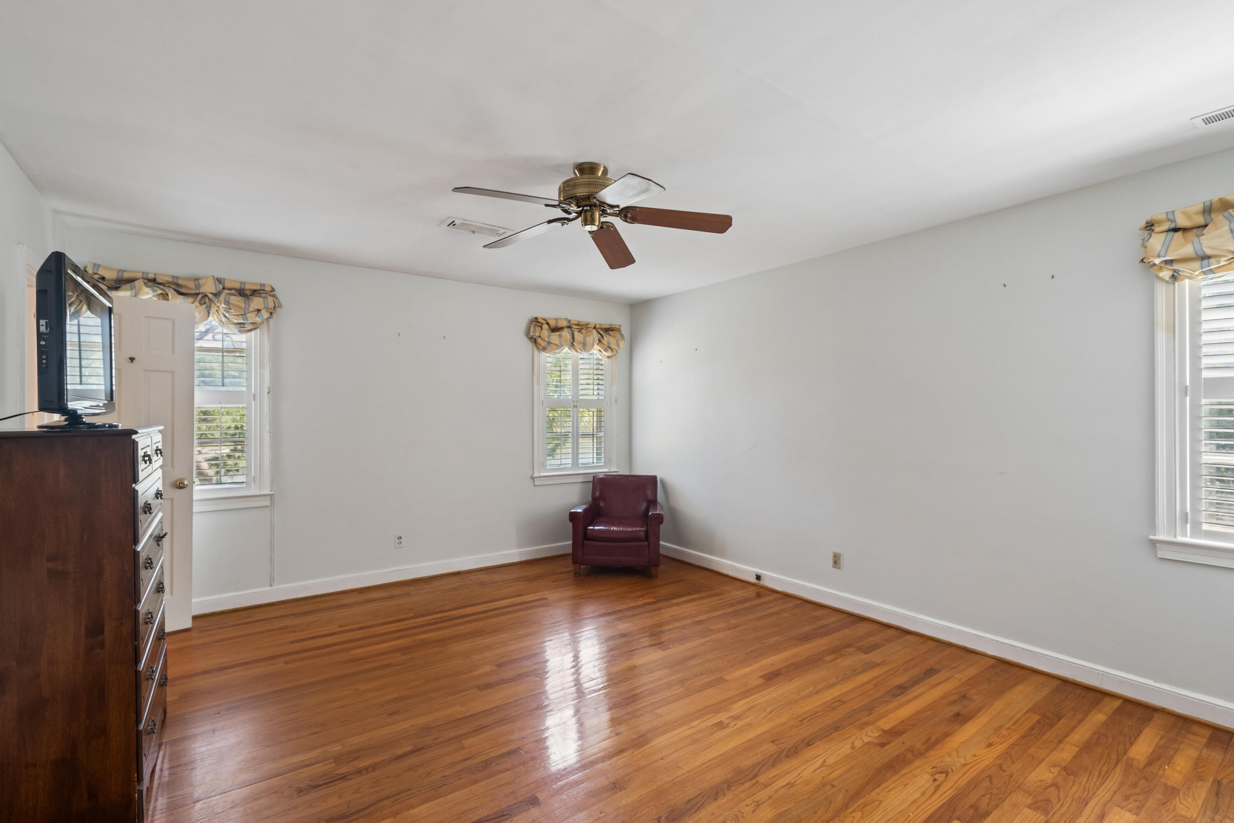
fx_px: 548
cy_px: 412
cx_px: 617
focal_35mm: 16
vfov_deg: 73.7
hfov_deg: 96.7
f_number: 8
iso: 500
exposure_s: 1/20
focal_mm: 16
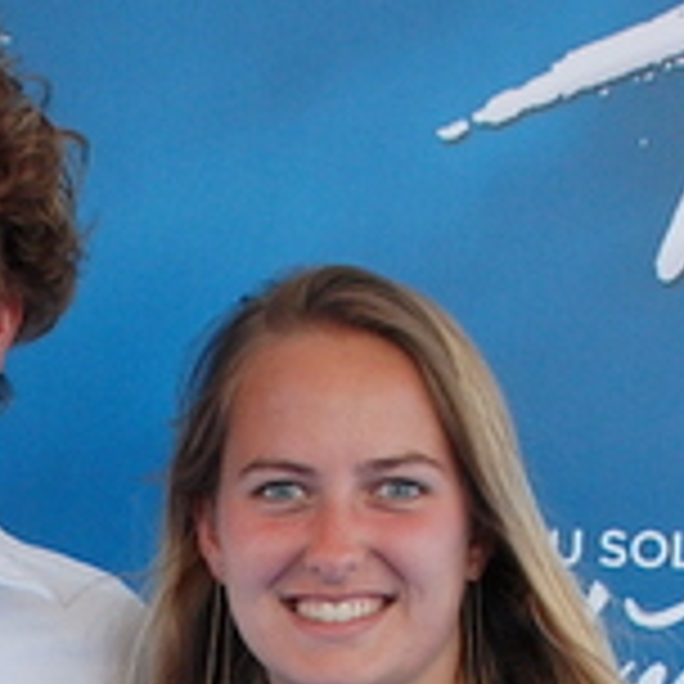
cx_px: 38
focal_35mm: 121
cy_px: 1526
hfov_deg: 14.2
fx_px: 2705
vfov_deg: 12.1
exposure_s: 1/160
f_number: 6.3
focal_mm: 20
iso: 320
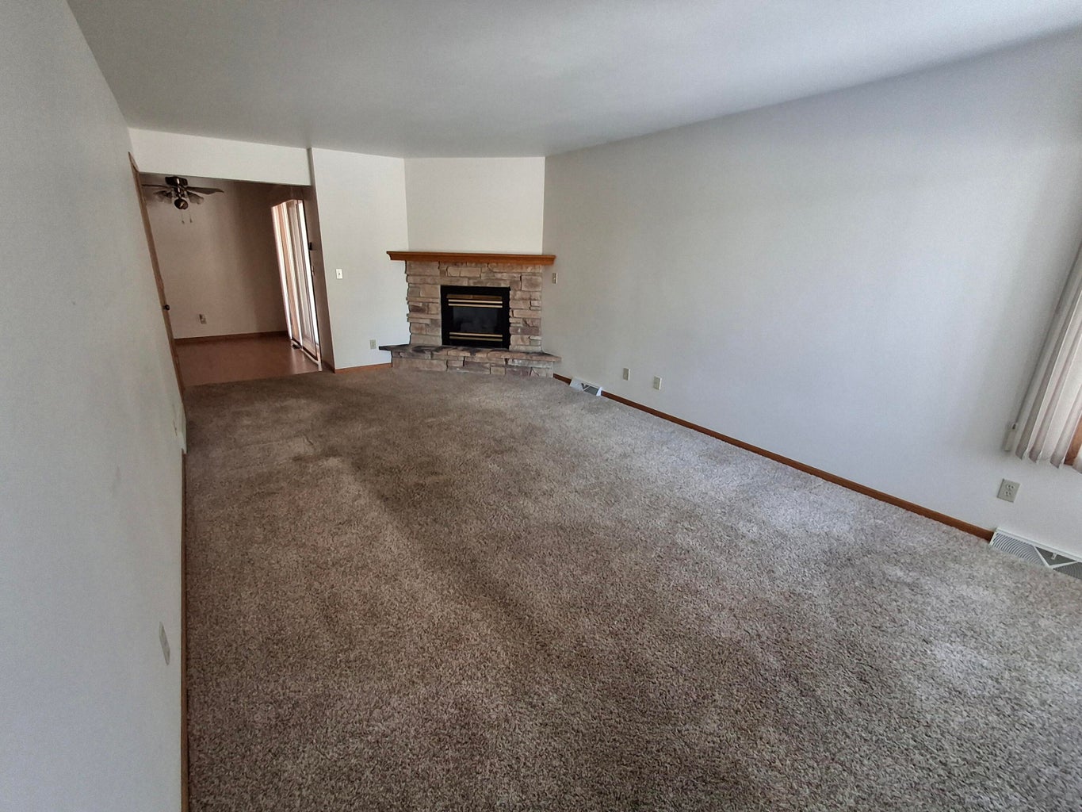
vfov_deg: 78.1
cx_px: 541
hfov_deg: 94.5
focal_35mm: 16
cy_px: 406
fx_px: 500
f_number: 2.2
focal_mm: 1.64
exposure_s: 1/50
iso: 200
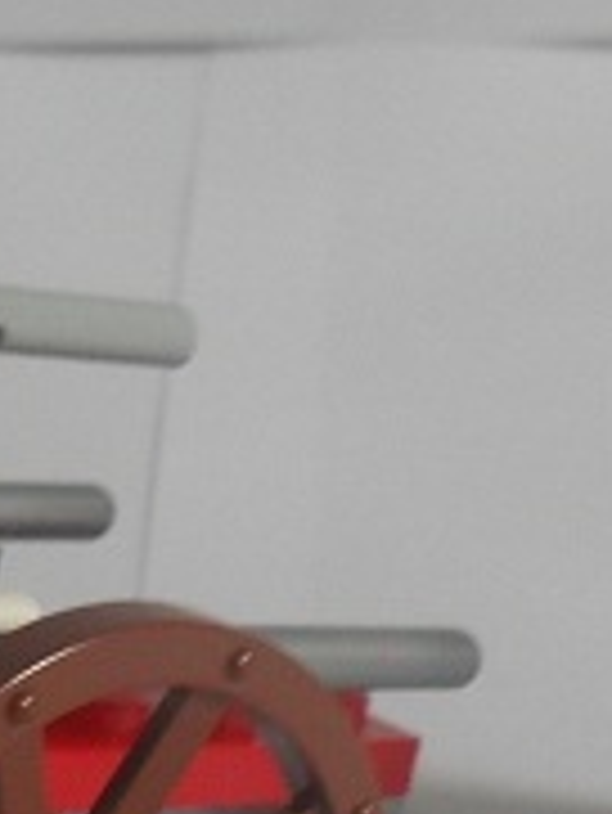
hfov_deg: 10.5
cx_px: 436
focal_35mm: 141
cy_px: 747
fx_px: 3320
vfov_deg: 13.8
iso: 200
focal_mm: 6.3
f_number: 3.2
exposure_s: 1/20
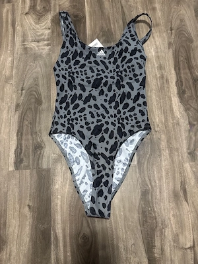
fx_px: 183
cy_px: 132
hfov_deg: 56.8
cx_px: 99
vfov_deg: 71.6
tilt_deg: -76.3
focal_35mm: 24
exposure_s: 1/40
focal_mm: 6.76
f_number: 1.78
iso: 1000
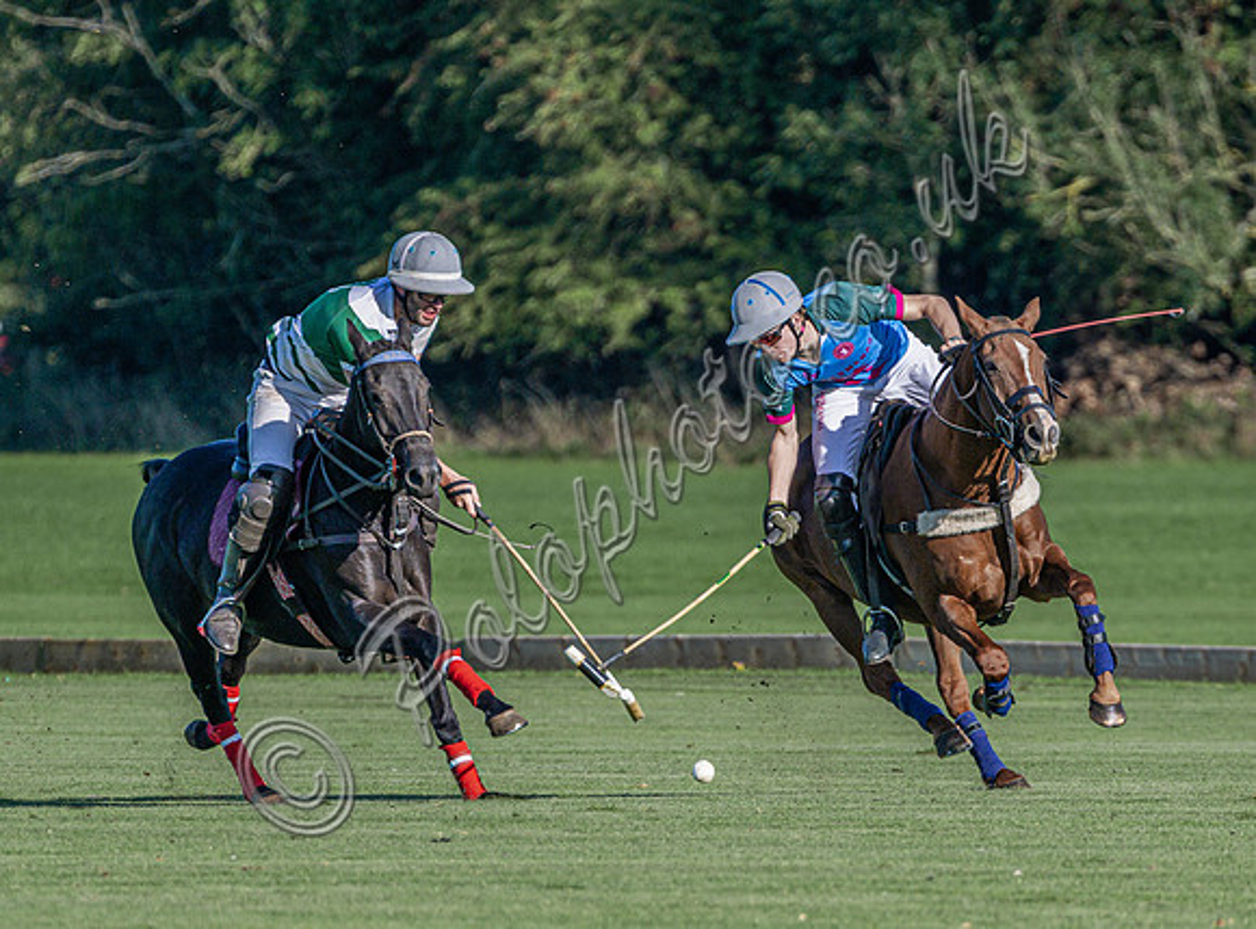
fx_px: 29980
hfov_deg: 2.4
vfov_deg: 1.8
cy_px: 697
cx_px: 716
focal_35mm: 830
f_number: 5.6
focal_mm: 400
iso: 400
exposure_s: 1/2000
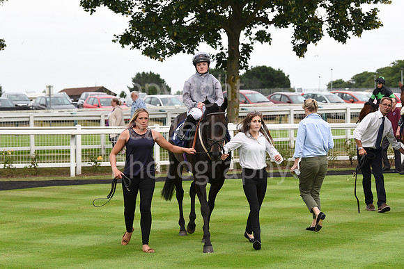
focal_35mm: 98
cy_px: 134
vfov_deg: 14.0
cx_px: 202
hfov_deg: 20.8
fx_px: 1100
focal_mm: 98
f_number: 5.6
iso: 1000
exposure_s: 1/1600
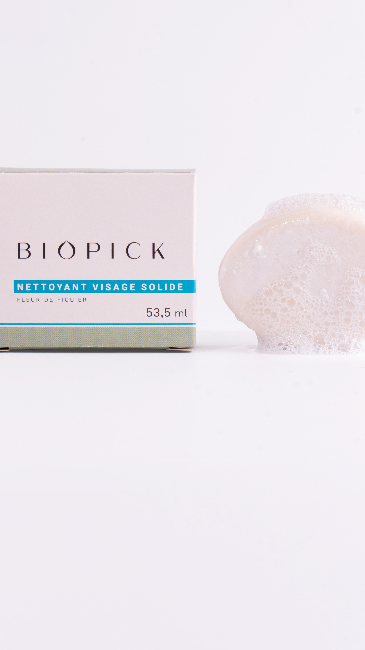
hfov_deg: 8.7
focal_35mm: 139
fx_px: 2391
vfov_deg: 15.4
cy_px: 268
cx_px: 196
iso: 125
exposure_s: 1/50
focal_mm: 71
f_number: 14
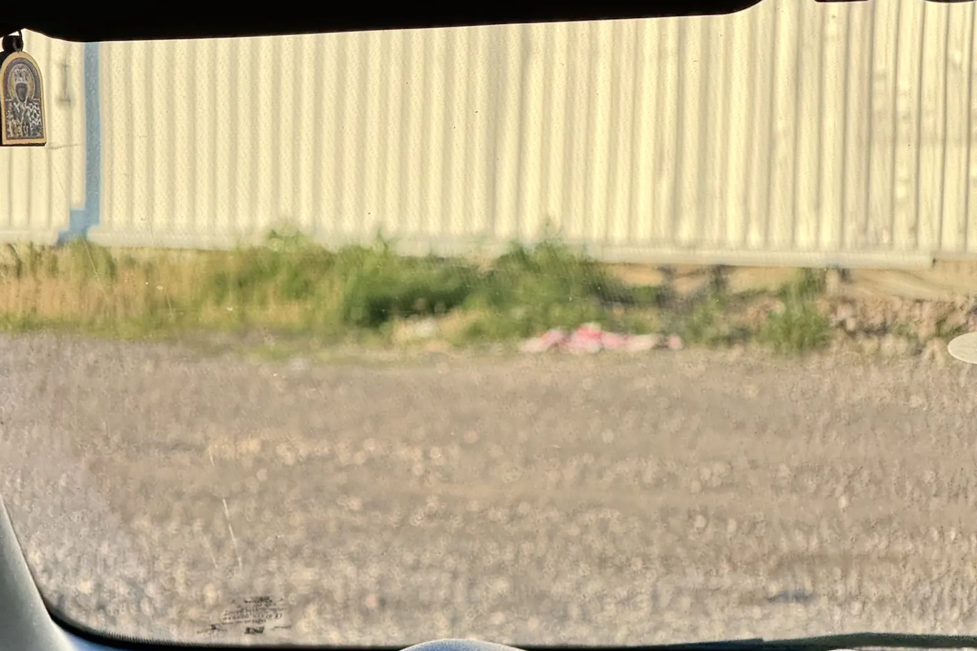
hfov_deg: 12.3
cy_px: 609
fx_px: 4532
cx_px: 487
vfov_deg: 8.2
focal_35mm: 167
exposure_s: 1/318
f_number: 2.8
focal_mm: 15.66
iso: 50
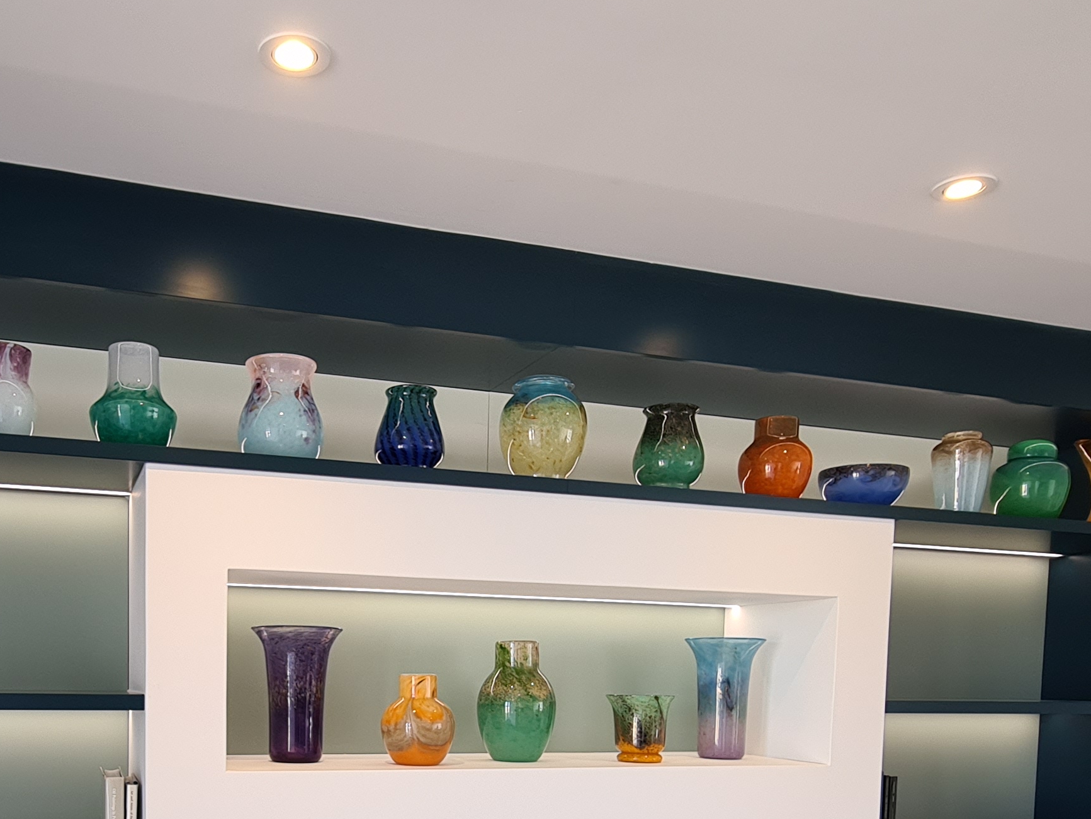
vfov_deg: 42.7
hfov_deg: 58.8
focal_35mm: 30
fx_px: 946
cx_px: 375
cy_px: 744
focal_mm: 2.22
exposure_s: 1/50
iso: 80
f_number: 2.2
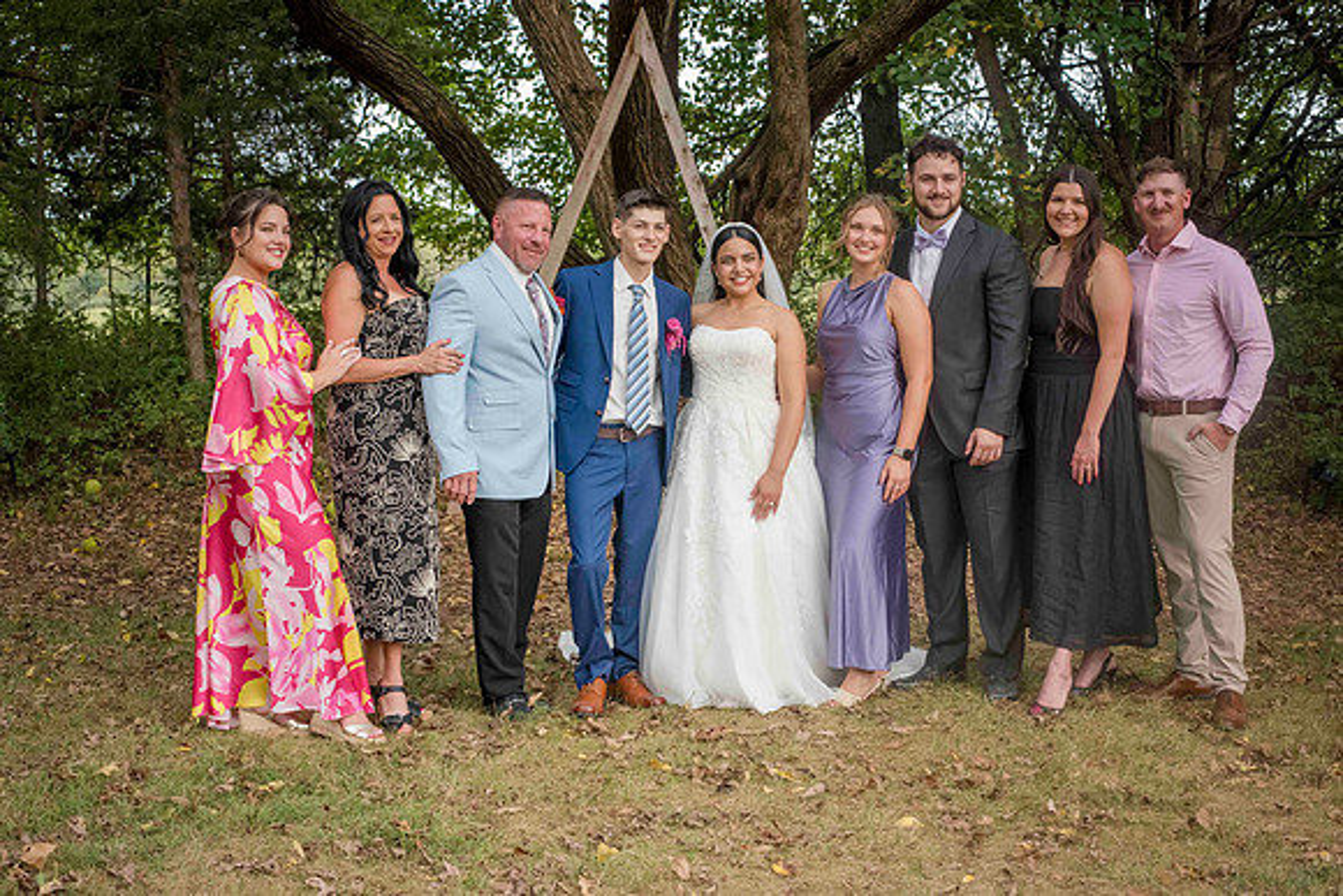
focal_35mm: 53
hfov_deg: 37.5
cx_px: 654
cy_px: 451
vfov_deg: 25.5
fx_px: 1980
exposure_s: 1/250
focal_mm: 50
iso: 800
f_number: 7.1
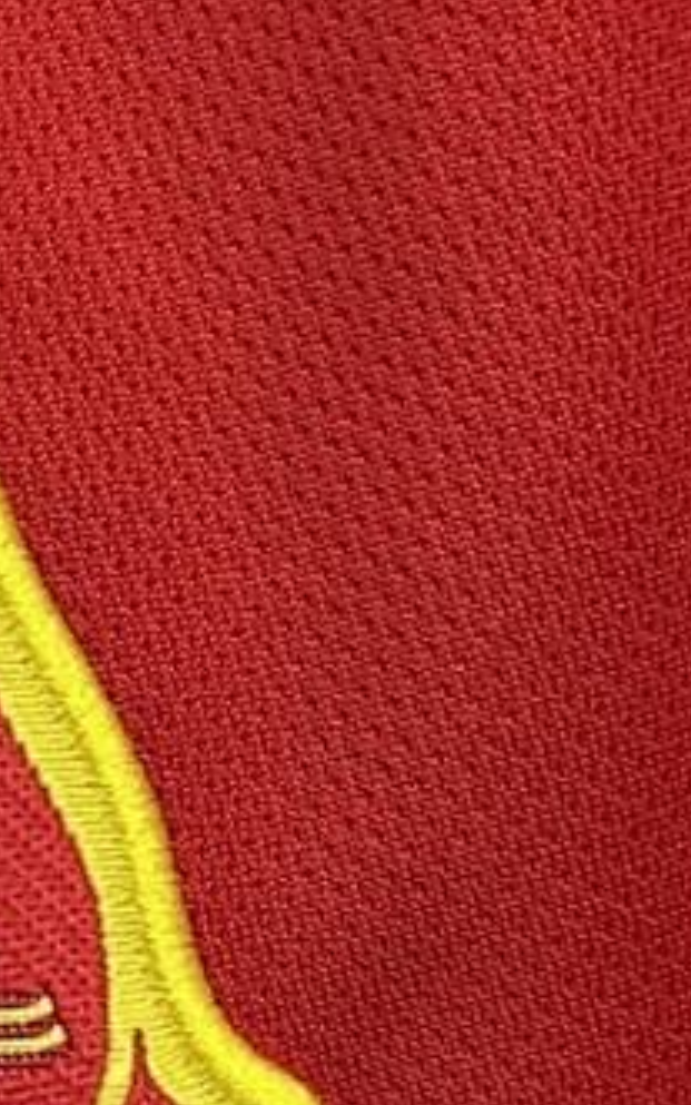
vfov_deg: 23.0
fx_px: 2711
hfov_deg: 13.0
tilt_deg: -6.4
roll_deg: +24.7
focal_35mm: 90
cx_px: -608
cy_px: 668
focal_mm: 5.7
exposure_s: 1/50
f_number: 1.5
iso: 100
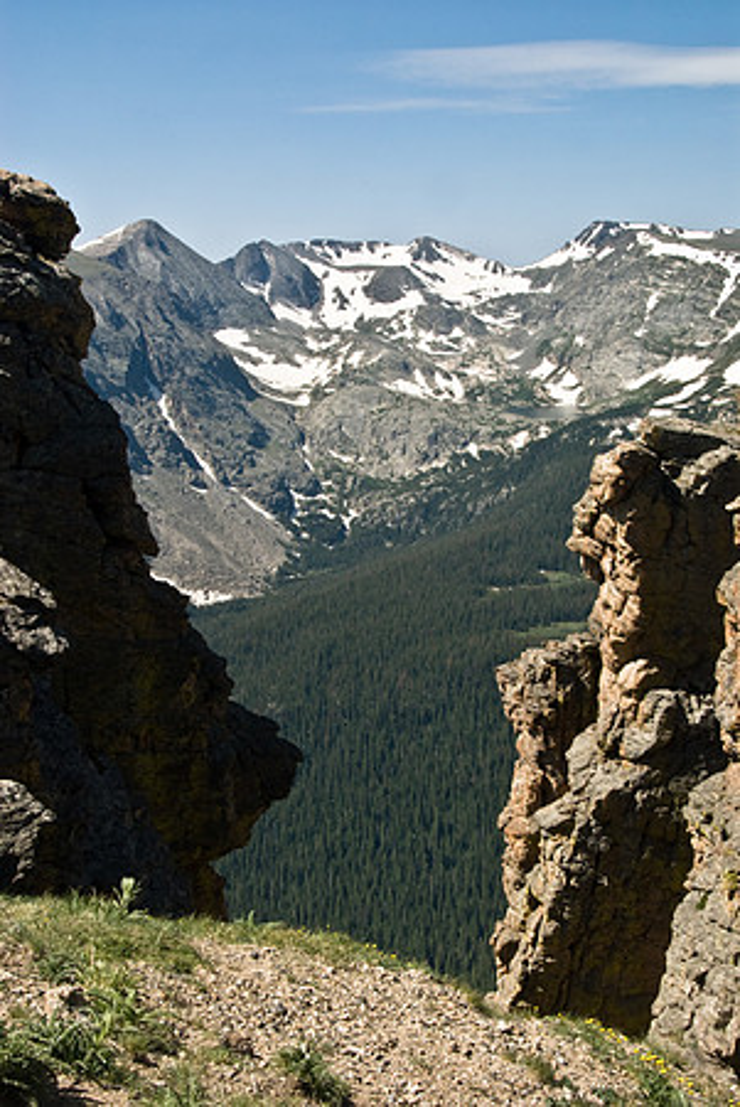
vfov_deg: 41.1
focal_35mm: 48
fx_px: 1476
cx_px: 370
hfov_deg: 28.1
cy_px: 554
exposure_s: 1/15
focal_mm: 32
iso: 200
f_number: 25
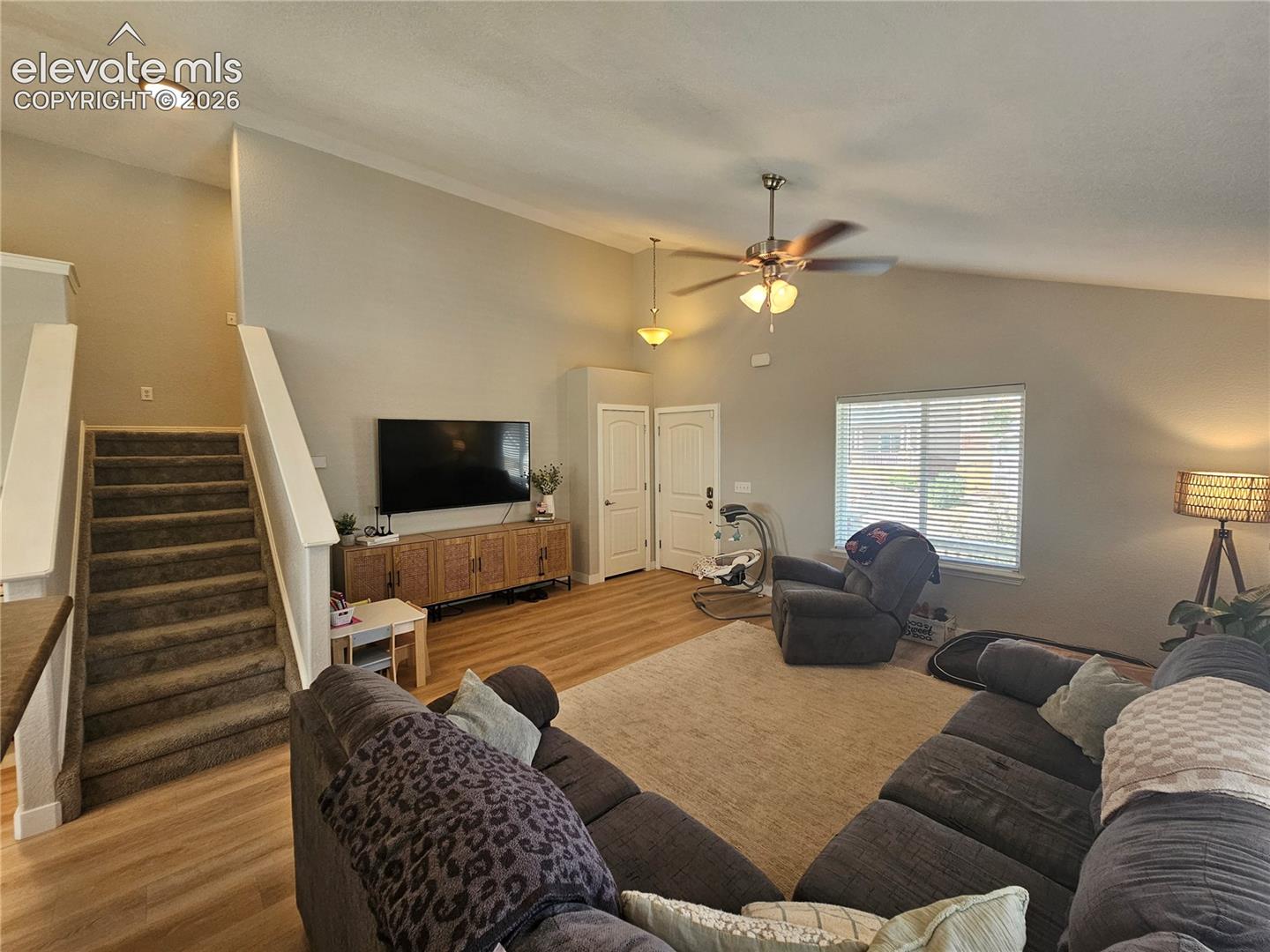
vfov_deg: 89.9
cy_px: 476
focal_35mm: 13
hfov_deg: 106.2
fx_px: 477
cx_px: 635
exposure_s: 1/60
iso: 80
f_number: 2.2
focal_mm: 2.2
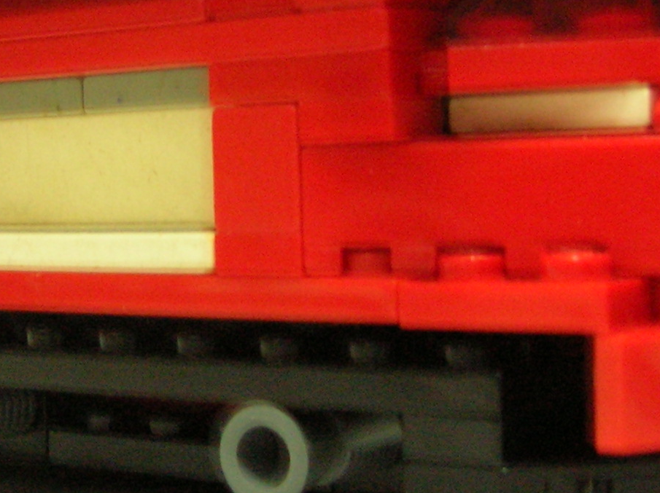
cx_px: 252
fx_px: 1638
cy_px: 167
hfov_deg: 22.7
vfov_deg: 17.1
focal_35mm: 86
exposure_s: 1/3.1
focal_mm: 5.7
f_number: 2.9
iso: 200
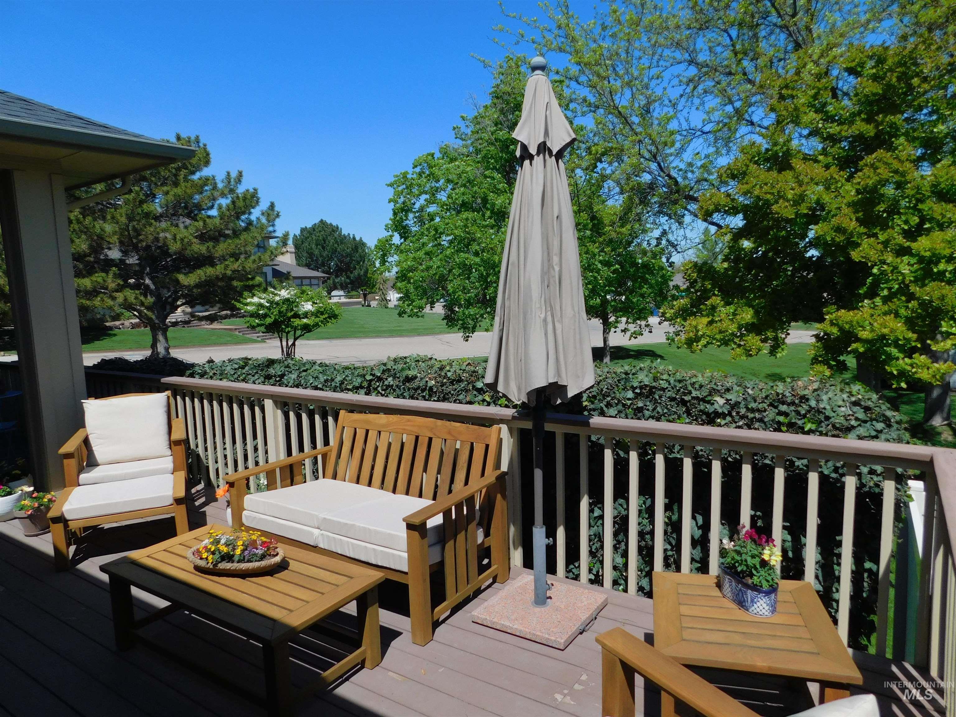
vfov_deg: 58.9
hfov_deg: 73.9
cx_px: 478
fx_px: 635
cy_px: 358
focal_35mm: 23
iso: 125
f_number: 6
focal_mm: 4
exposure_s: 1/500
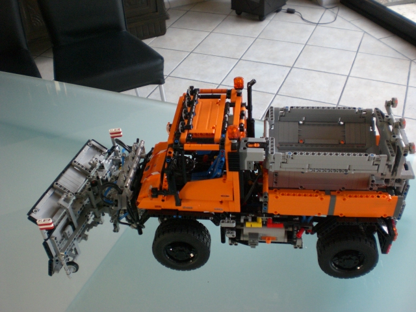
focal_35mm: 38
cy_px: 156
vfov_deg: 37.7
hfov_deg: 49.0
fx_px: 457
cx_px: 208
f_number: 3.1
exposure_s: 1/100
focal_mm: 6.3
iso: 200
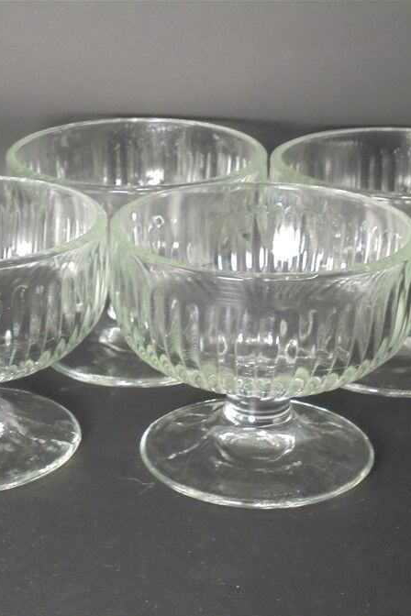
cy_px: 308
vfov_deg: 26.0
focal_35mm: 78
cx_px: 159
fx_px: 1336
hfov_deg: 17.5
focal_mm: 10.1
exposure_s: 1/30
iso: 400
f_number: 5.2
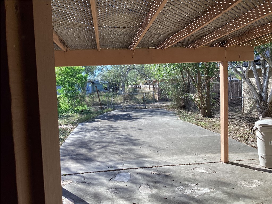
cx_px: 136
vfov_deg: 45.4
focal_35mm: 31
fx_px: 244
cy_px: 102
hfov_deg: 58.4
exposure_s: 1/255
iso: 25
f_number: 2.4
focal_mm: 3.3
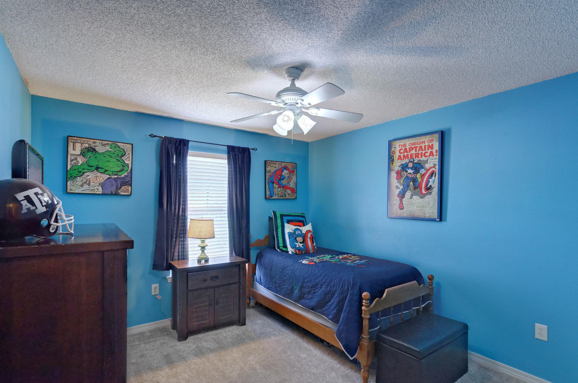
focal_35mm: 17
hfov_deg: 92.6
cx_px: 289
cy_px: 192
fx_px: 276
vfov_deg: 69.4
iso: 400
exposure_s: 1/30
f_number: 9
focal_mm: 11.5
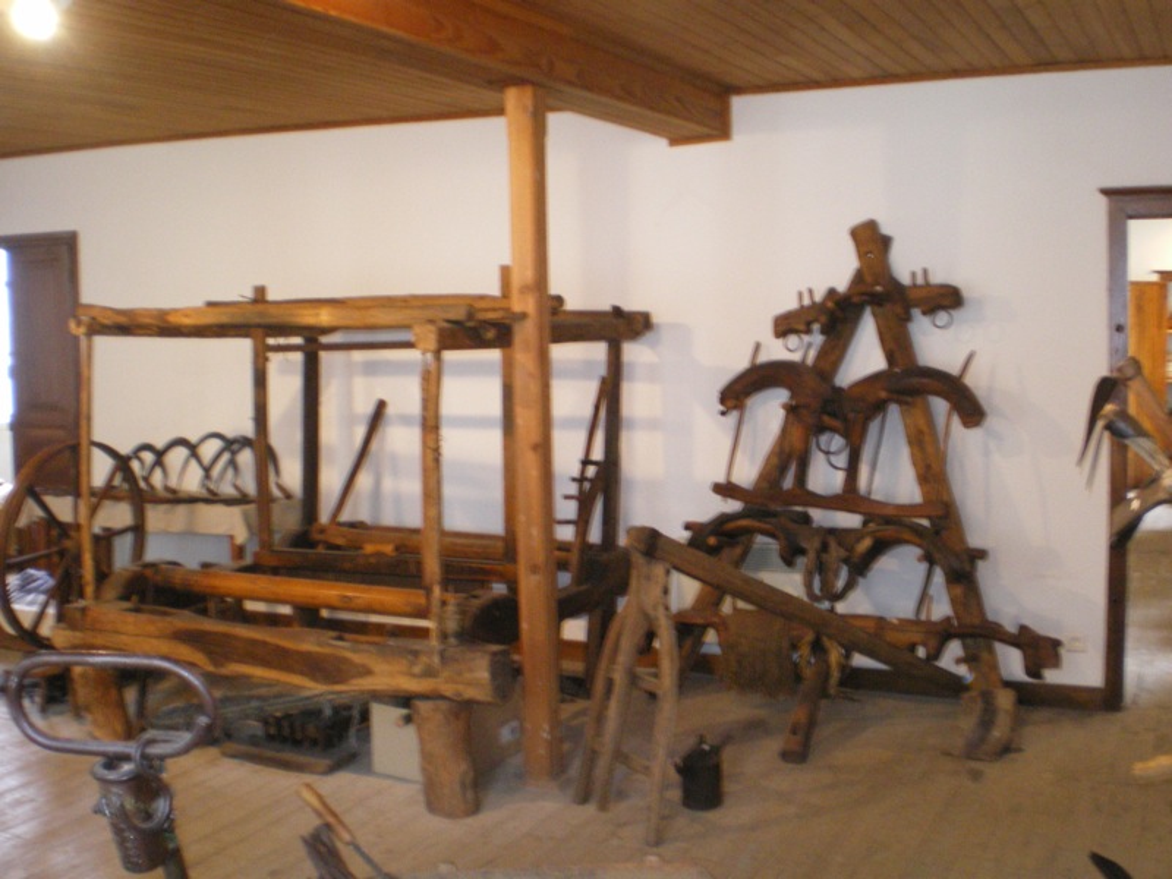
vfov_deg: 37.7
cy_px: 440
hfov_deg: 49.0
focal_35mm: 38
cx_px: 586
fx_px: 1287
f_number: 3.1
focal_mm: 6.3
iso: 400
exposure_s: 1/10
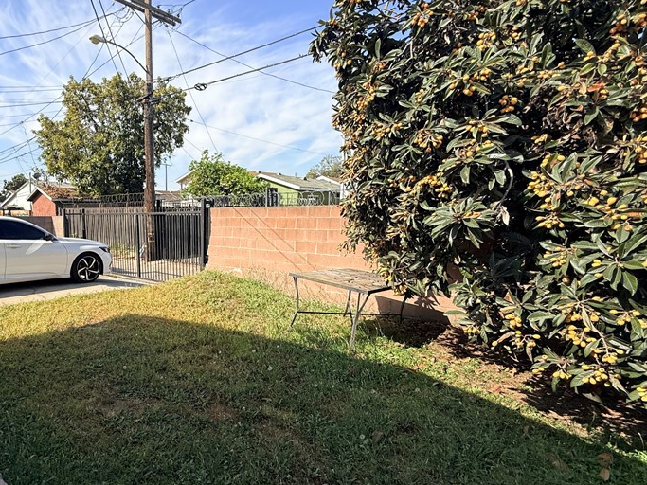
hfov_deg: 75.3
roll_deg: +0.7
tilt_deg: -7.6
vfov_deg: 63.3
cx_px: 192
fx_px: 392
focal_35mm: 21
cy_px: 263
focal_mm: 2.22
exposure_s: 1/1312
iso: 50
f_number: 2.2
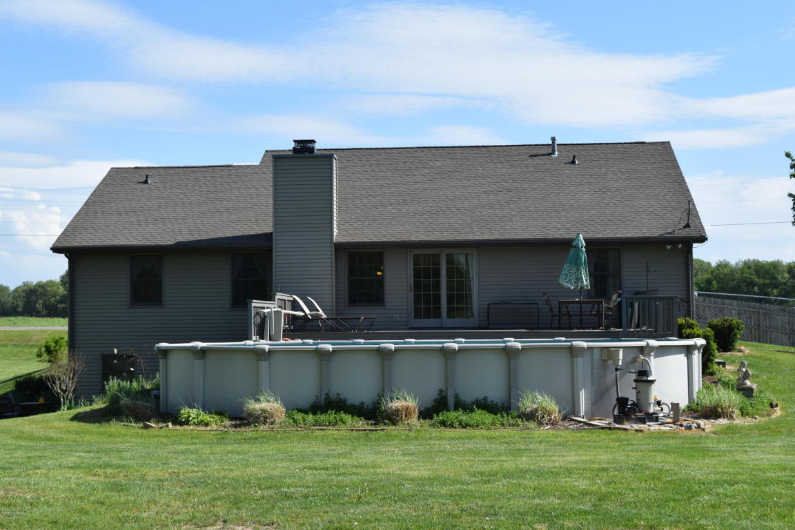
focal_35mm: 60
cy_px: 265
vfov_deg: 22.6
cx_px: 398
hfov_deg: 33.4
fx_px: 1325
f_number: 10
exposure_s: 1/400
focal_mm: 40
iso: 200
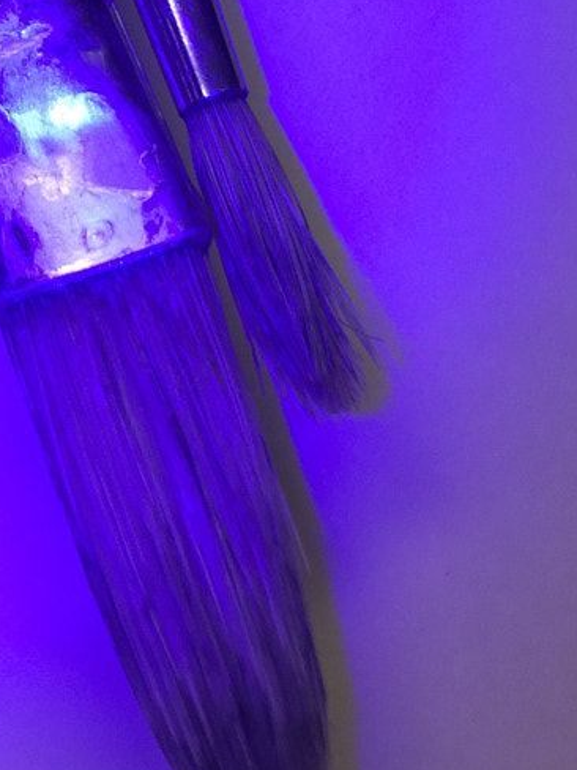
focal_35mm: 95
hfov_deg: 15.0
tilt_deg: -61.2
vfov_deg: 19.1
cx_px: -139
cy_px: -222
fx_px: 2111
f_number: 2.2
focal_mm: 4.15
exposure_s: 1/42
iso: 32
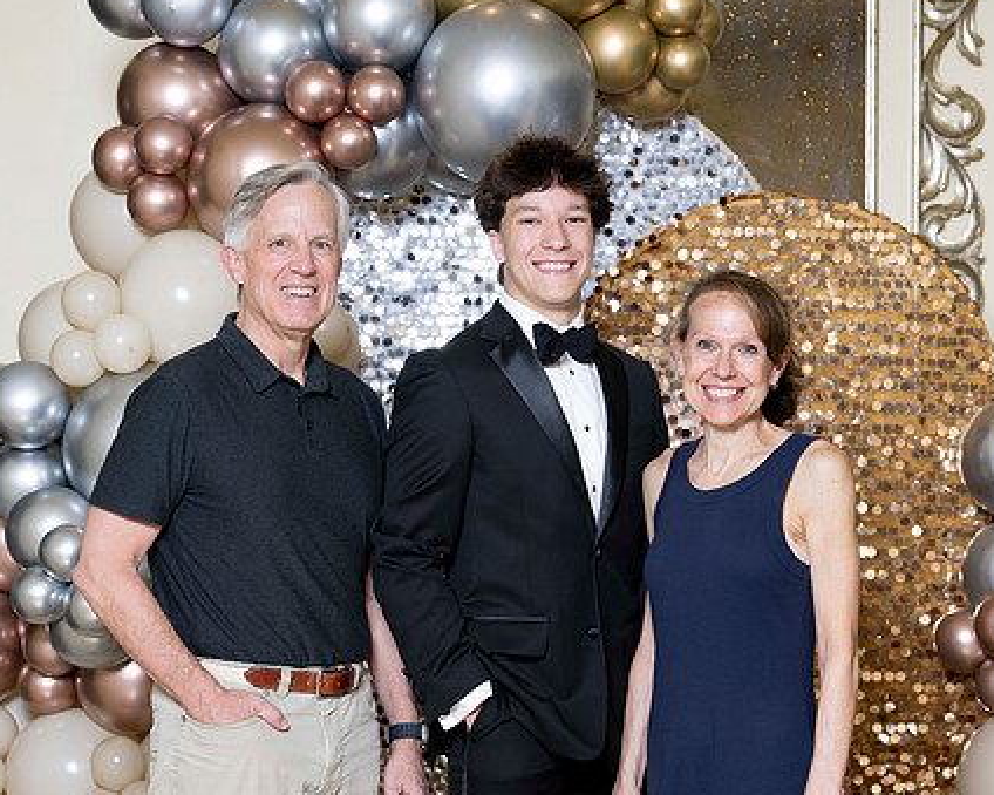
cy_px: 500
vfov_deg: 12.1
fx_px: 3735
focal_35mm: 127
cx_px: 559
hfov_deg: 15.2
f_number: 5.6
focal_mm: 85
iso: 250
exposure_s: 1/200
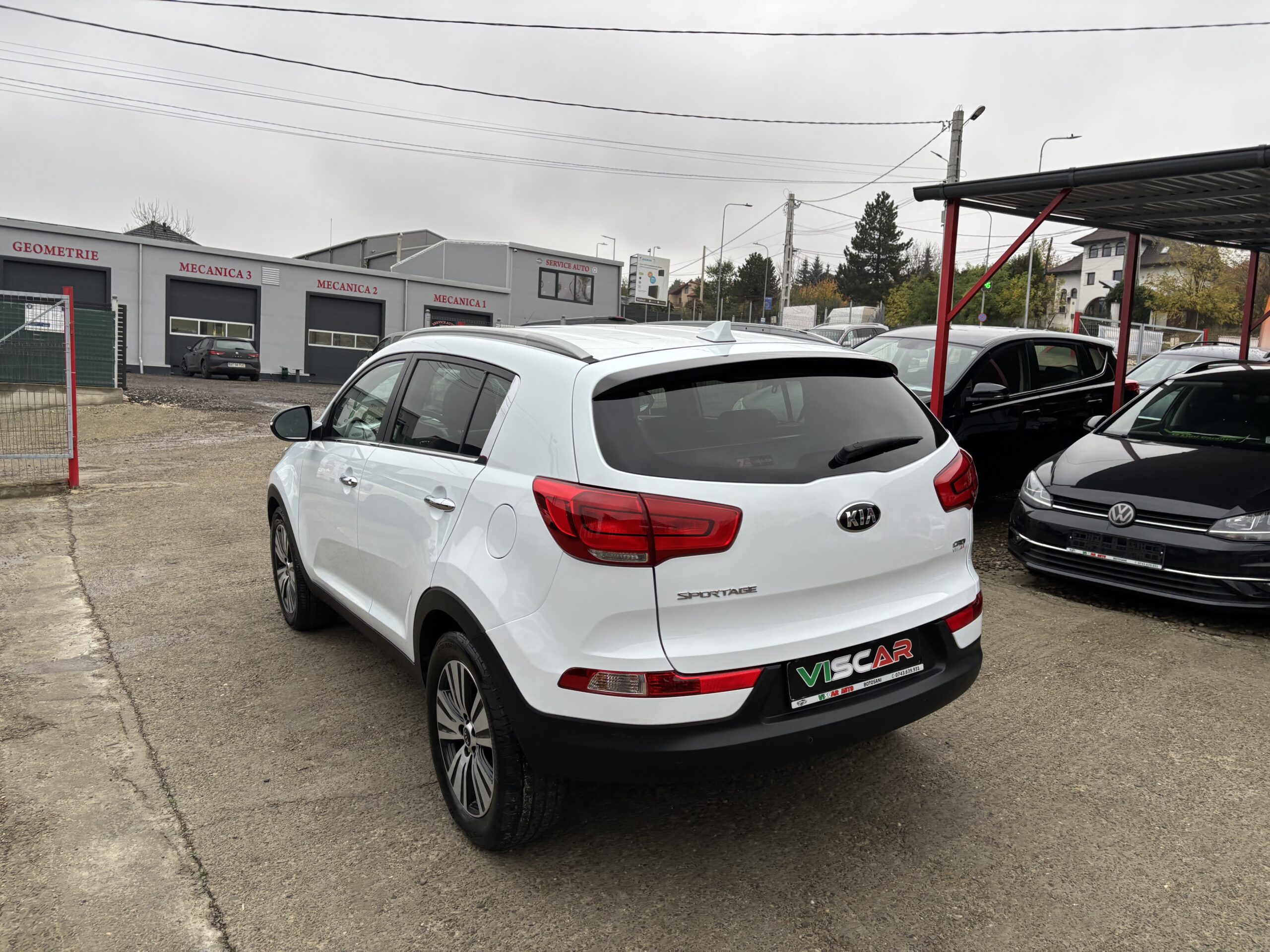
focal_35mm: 26
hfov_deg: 67.3
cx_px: 635
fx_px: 954
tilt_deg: -4.8
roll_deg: -2.7
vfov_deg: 53.1
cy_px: 476
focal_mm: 5.96
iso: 100
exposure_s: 1/121
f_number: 1.6
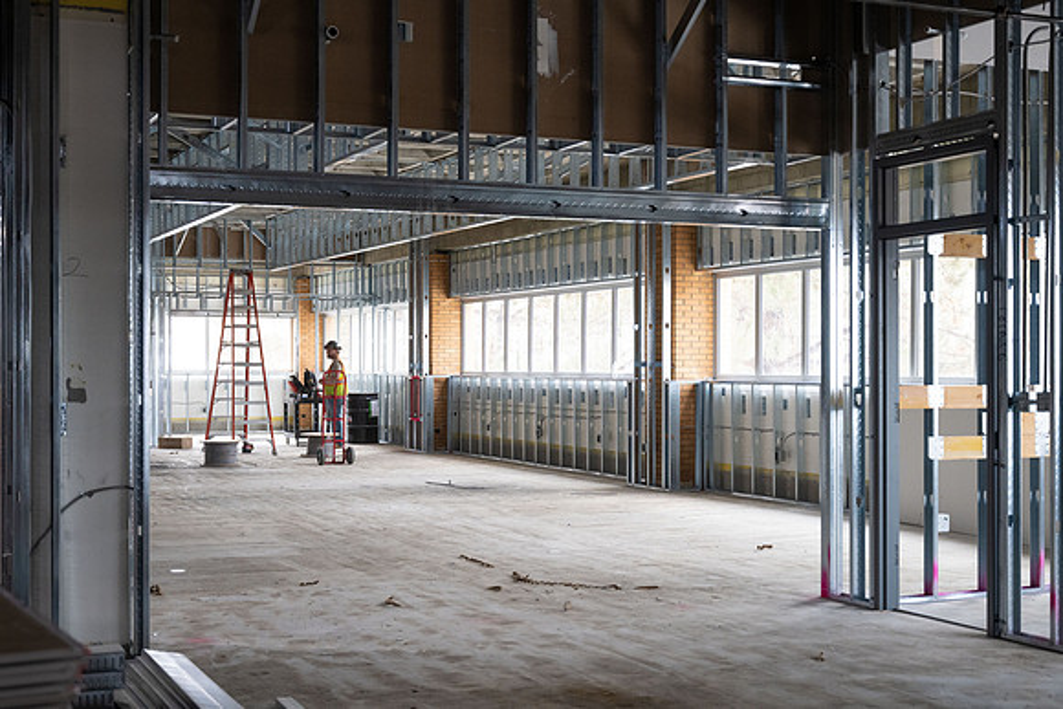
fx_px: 1477
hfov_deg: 39.6
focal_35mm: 50
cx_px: 532
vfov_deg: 27.0
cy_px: 354
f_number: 4
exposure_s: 1/250
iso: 1600
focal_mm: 49
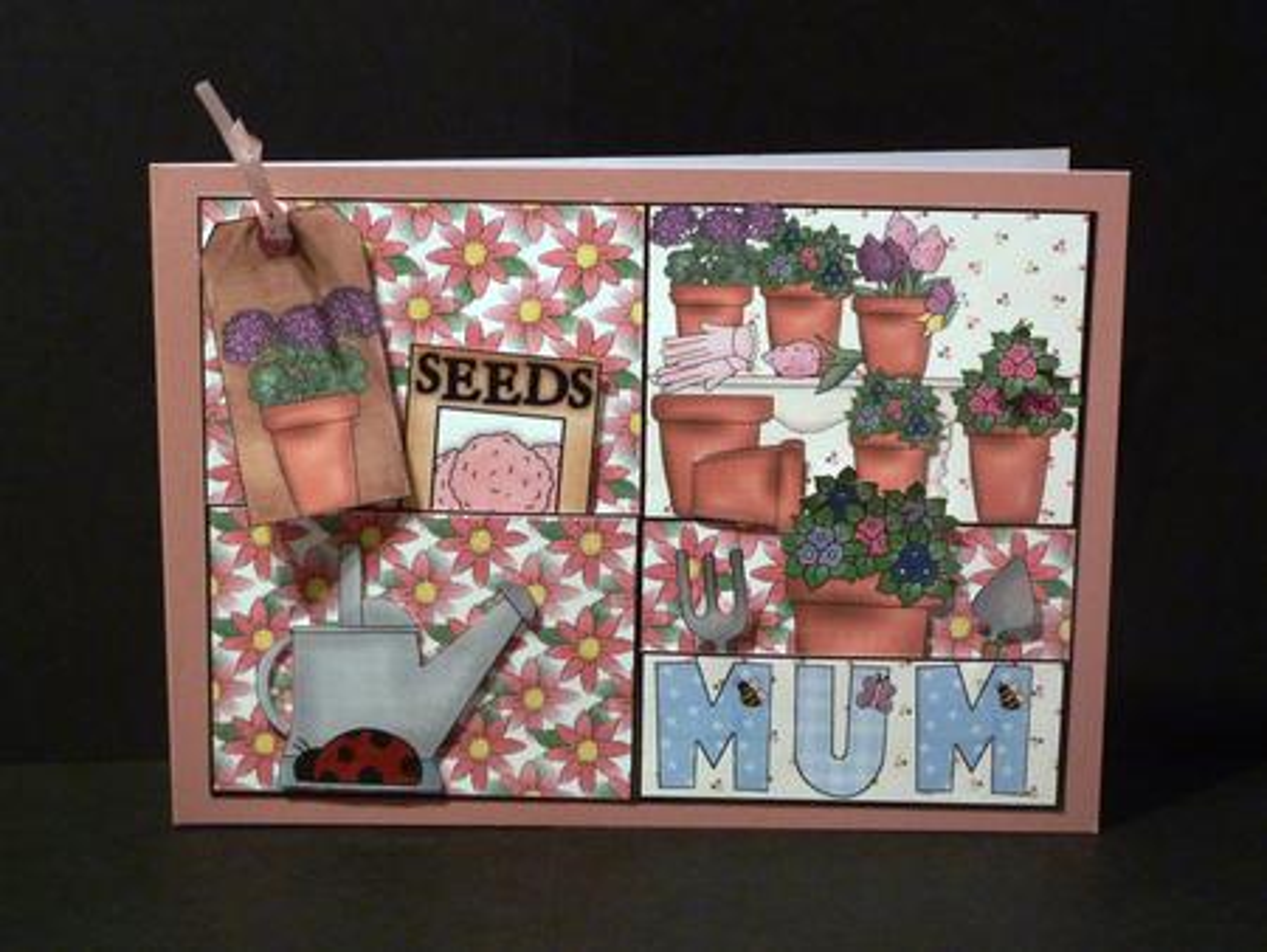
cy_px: 476
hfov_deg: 29.0
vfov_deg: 22.0
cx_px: 634
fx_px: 2454
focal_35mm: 67
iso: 400
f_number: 4.1
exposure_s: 1/8
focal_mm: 11
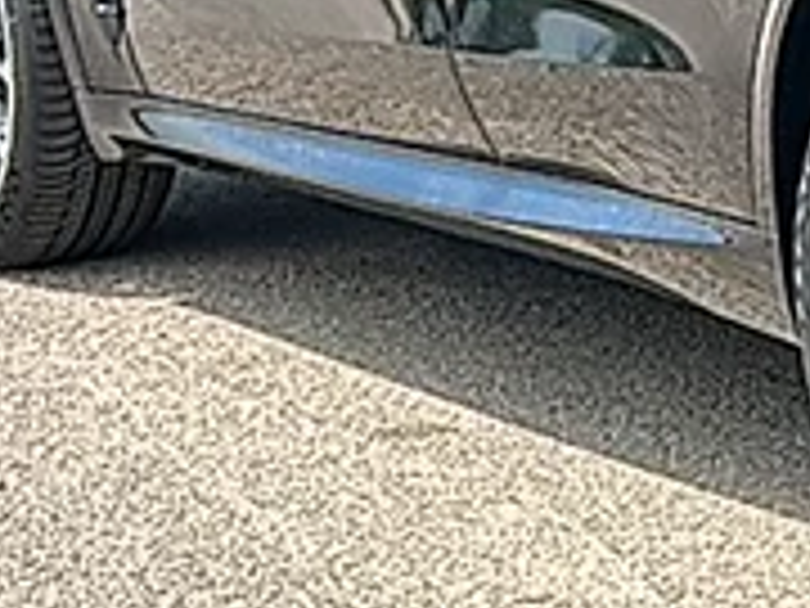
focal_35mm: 144
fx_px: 3370
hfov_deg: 12.8
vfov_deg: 10.1
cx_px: 1287
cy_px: -173
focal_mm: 6.86
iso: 80
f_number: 1.78
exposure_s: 1/2817
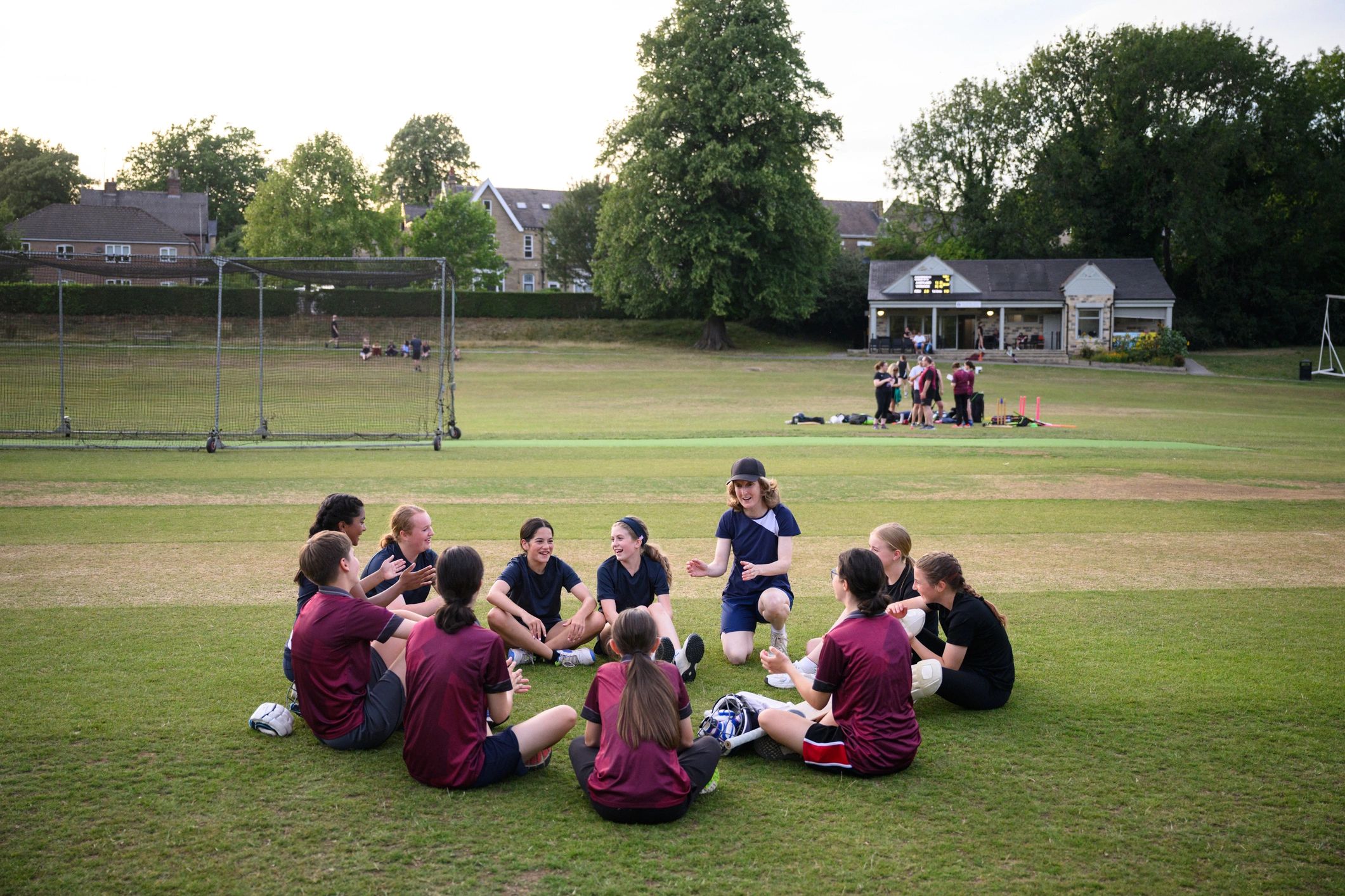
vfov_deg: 36.9
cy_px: 448
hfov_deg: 53.1
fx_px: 1345
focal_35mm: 36
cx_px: 672
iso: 800
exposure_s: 1/1600
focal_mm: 36
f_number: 2.8
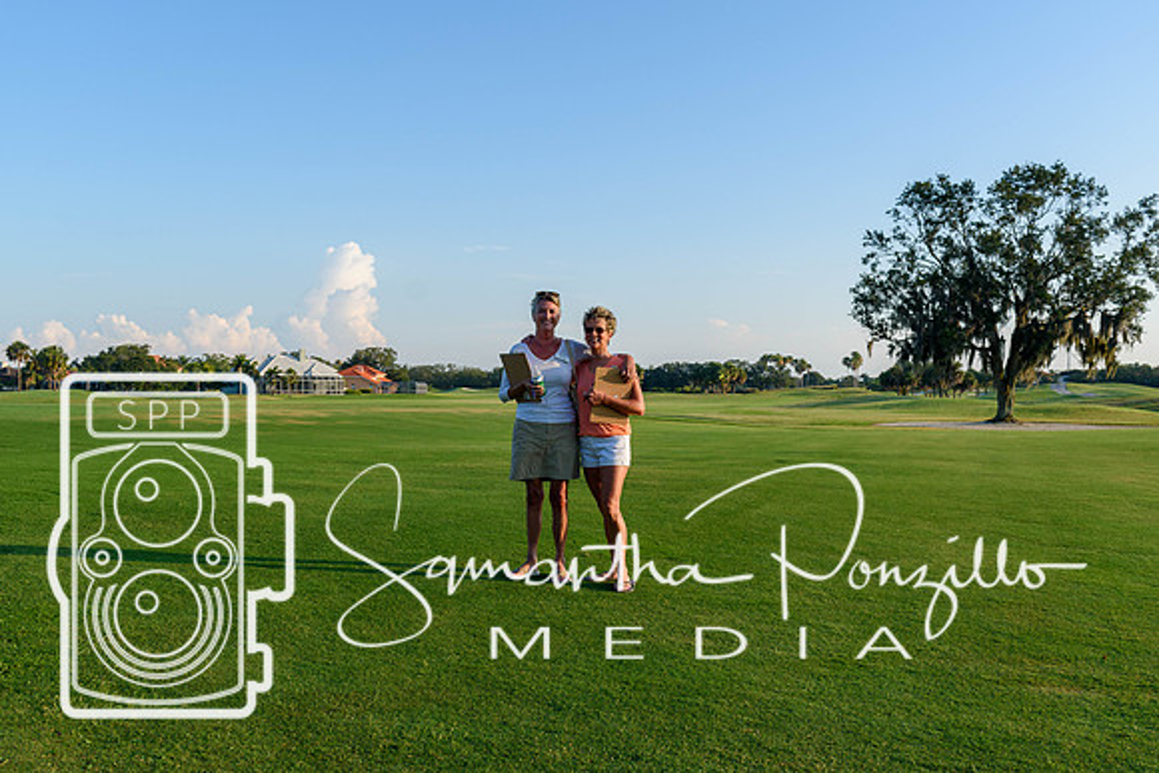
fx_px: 1159
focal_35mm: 36
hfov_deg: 53.1
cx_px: 580
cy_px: 386
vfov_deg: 36.9
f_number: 8
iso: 200
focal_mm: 24
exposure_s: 1/250
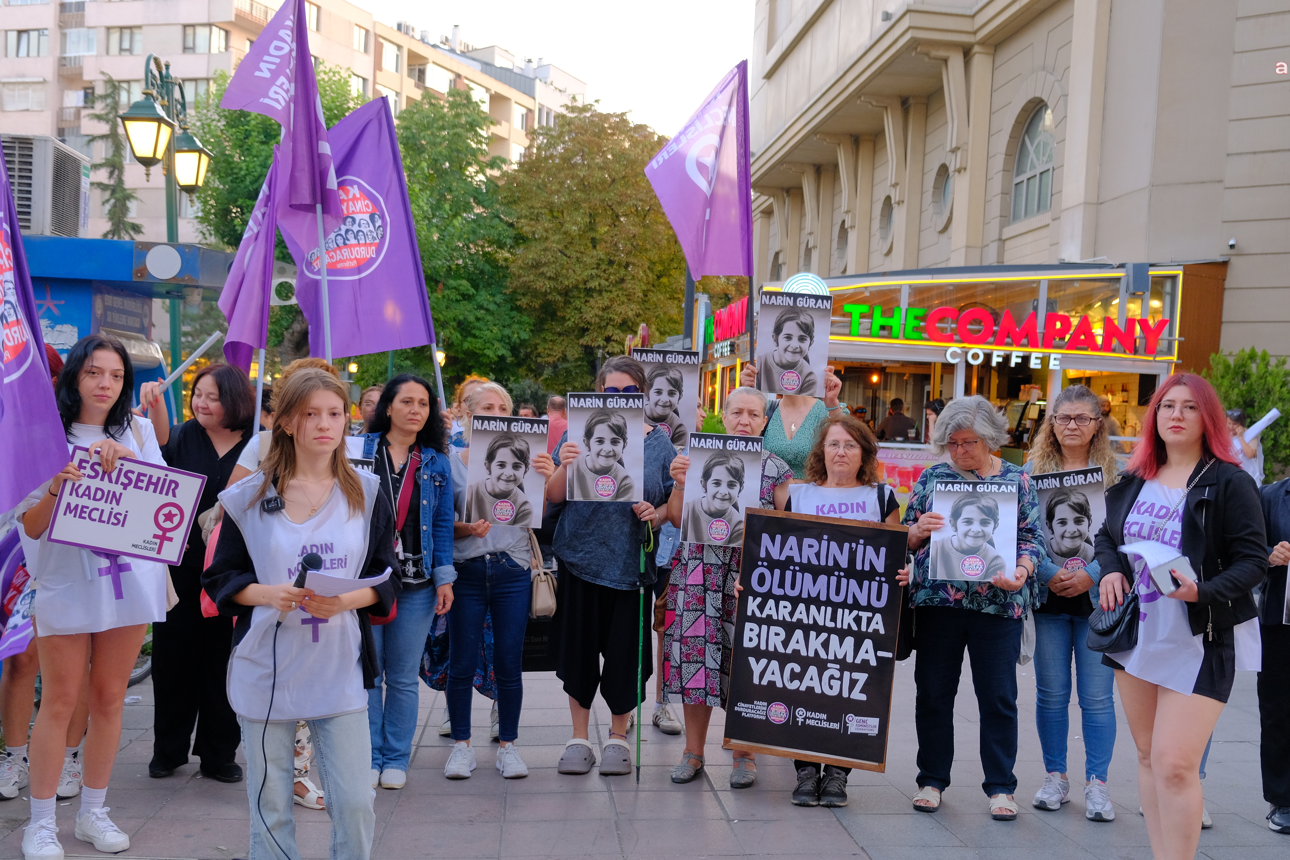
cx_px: 667
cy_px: 472
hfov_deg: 53.1
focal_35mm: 36
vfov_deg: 36.8
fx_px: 1290
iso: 640
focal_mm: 20.5
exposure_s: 1/100
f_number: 3.2
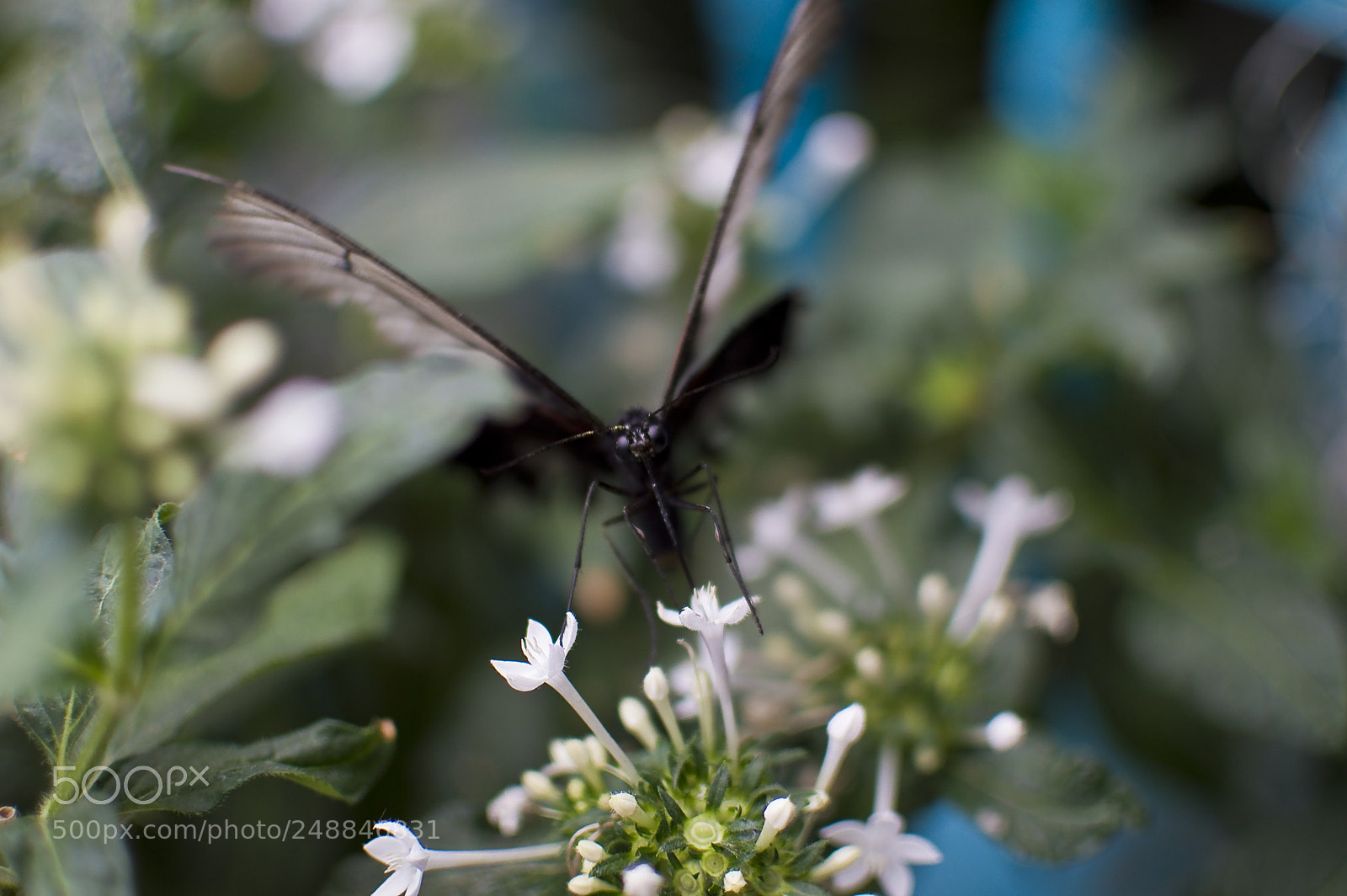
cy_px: 448
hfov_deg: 37.9
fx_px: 1963
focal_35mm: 52
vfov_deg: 25.7
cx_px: 674
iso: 200
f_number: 1.8
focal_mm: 35
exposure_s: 1/400
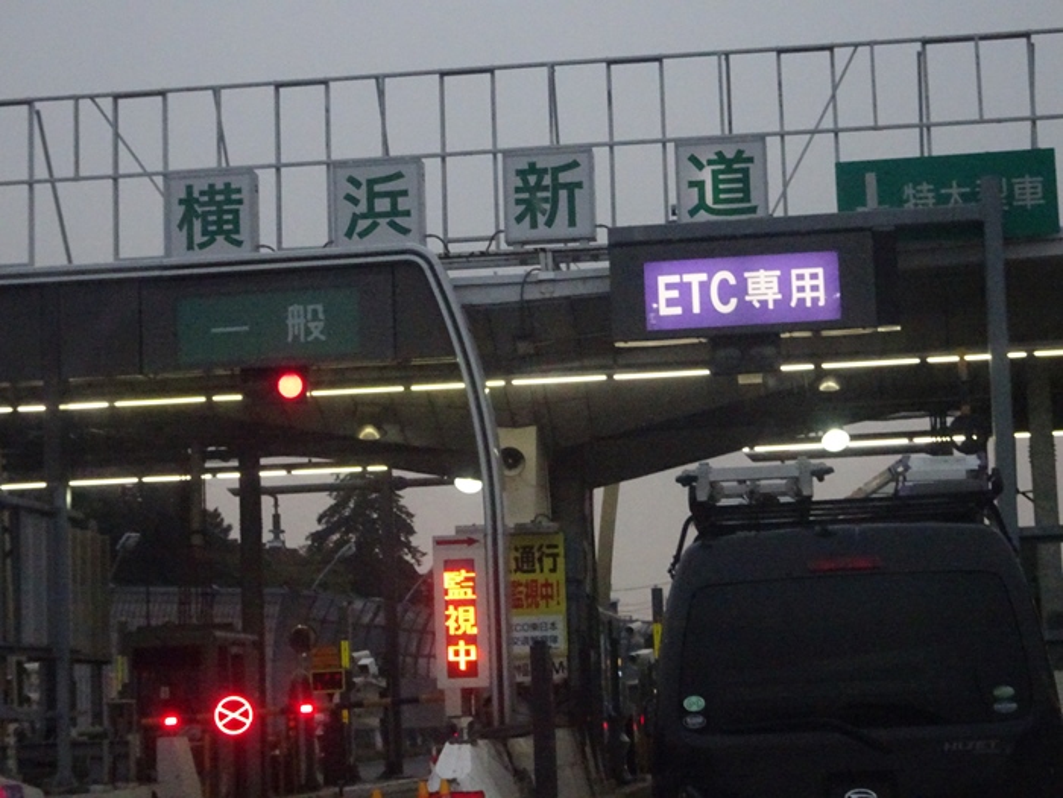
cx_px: 532
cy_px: 399
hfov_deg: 26.0
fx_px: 2303
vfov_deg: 19.6
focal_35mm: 75
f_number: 5
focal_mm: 12.87
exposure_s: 1/250
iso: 2000
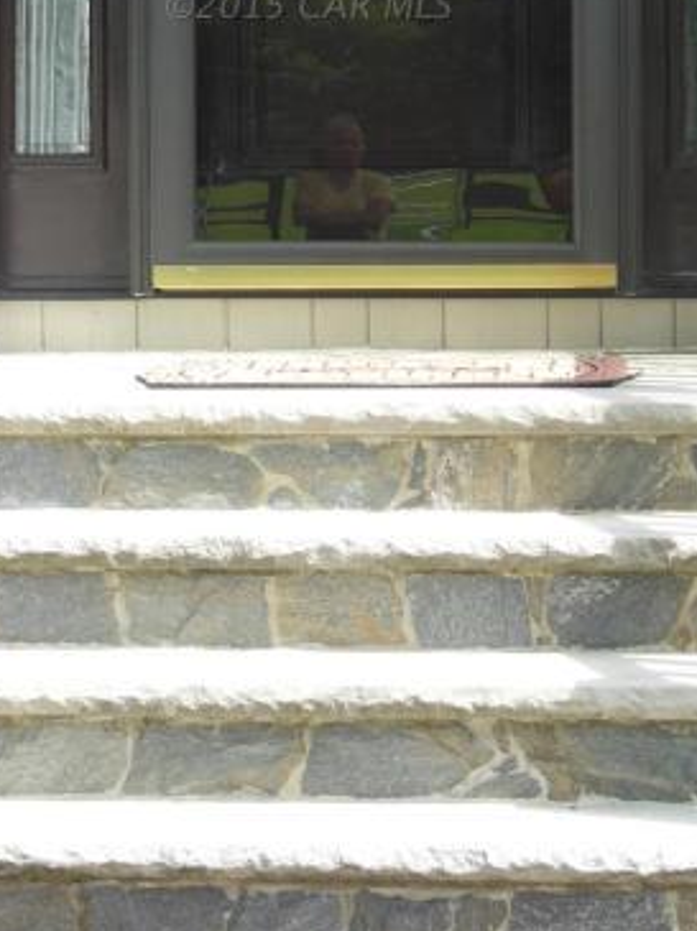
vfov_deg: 14.0
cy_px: 5
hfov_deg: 10.7
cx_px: 309
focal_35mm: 139
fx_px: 3738
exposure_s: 1/200
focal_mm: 11.7
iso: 125
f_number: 4.3
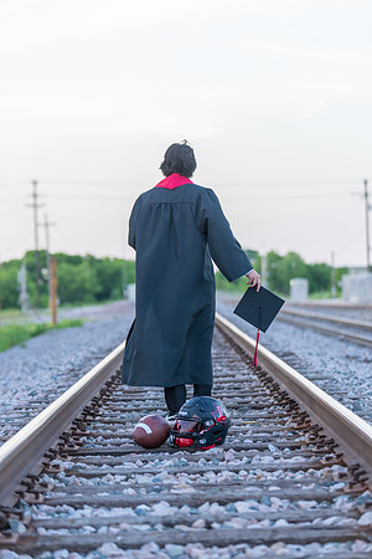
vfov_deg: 20.0
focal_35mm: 102
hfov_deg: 13.4
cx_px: 186
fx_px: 1581
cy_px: 280
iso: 800
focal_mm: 102
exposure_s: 1/320
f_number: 2.8
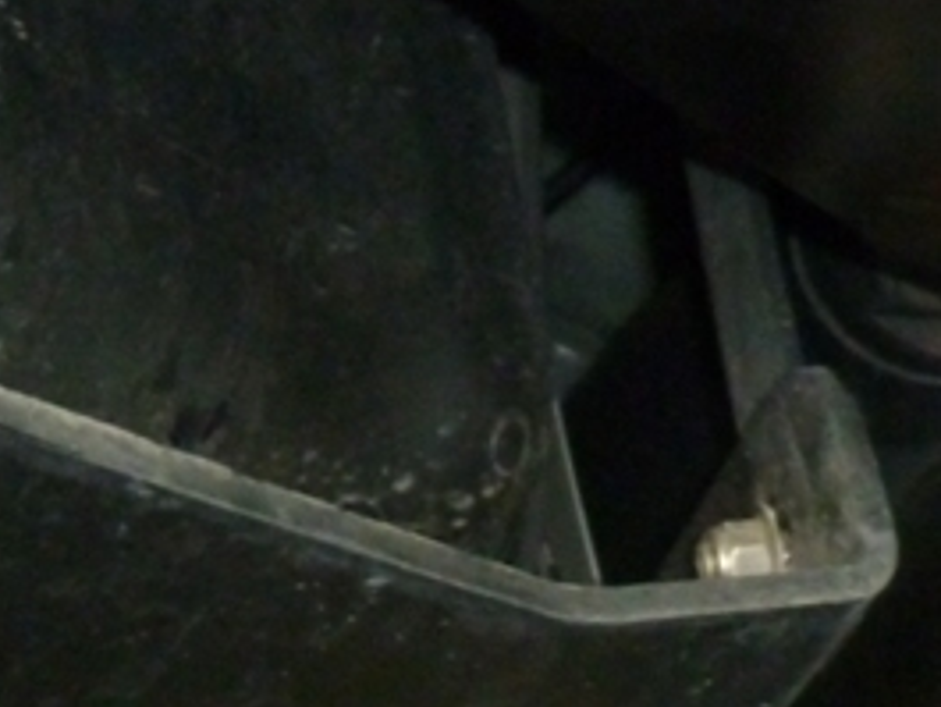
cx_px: 217
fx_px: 2937
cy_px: -487
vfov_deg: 12.7
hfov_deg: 18.1
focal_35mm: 108
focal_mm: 5
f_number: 3.3
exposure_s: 1/60
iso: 400
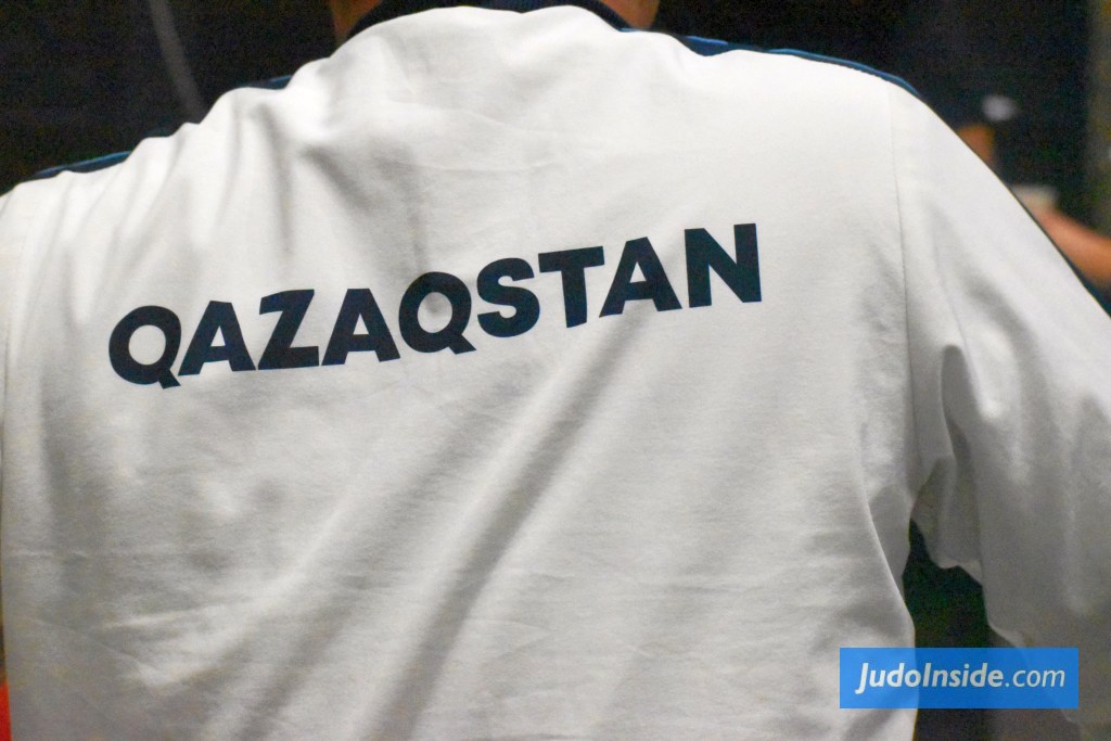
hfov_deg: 19.5
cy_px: 370
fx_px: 3241
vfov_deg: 13.0
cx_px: 556
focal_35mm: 105
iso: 25600
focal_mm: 70
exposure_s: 1/500
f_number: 7.1
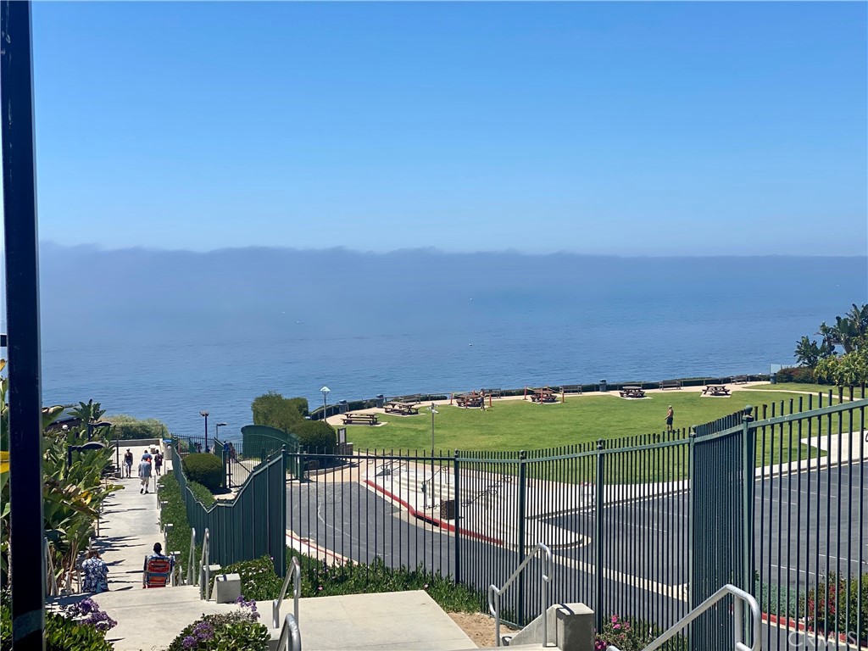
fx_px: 1304
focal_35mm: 52
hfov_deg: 36.8
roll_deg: +0.3
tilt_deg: -2.2
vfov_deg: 28.0
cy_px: 326
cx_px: 434
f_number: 2
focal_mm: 6
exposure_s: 1/2179
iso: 20
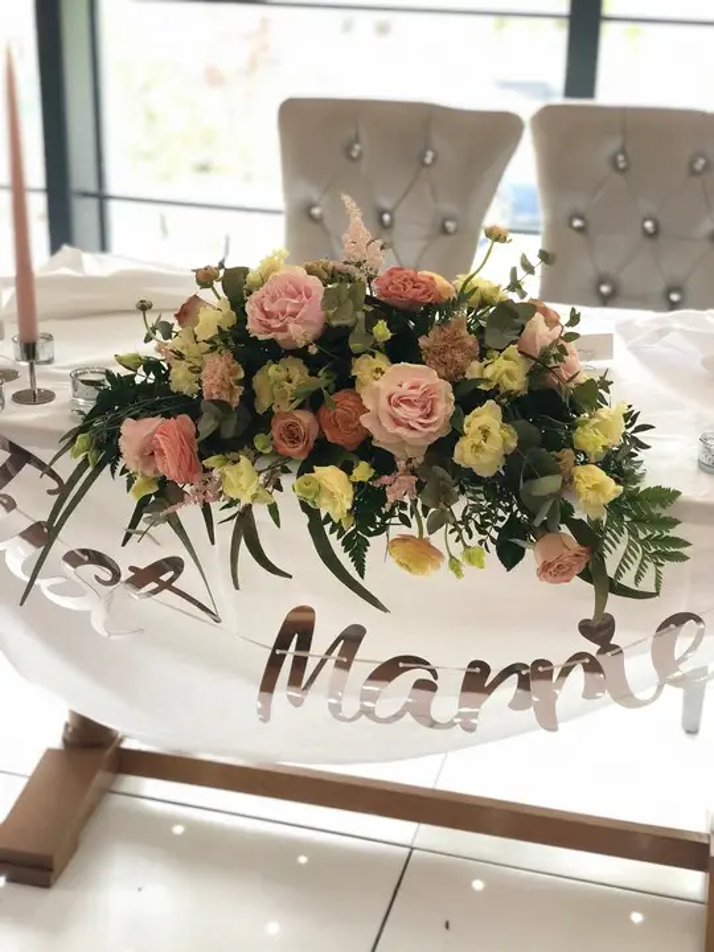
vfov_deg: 36.8
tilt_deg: -22.3
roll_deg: -0.8
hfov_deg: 28.0
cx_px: 357
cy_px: 476
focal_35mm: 52
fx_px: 1430
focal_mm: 6
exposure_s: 1/33
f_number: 2.4
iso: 80
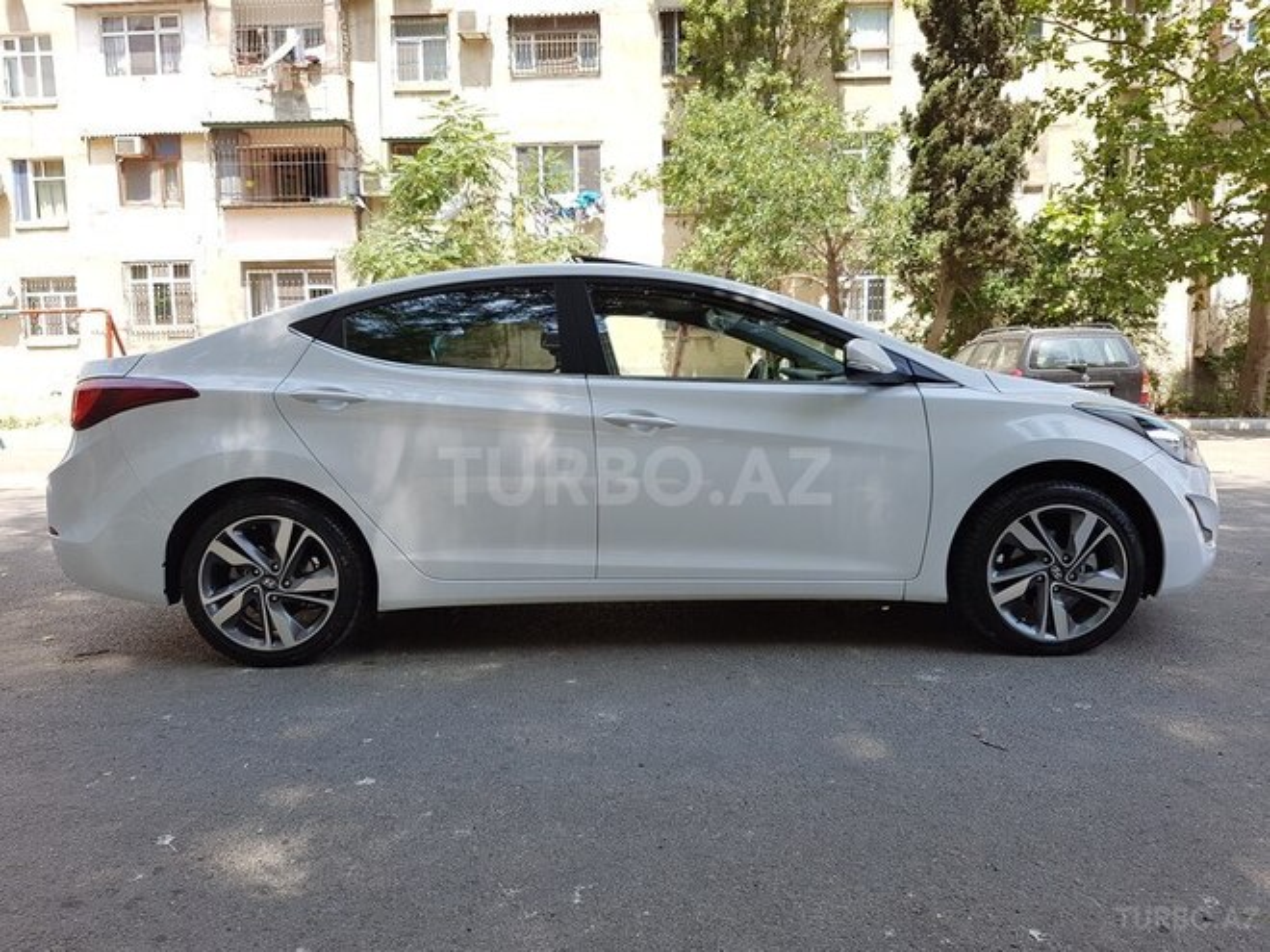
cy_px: 476
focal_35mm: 26
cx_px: 635
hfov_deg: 67.3
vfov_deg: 53.1
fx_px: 954
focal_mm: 4.2
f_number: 1.7
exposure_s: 1/542
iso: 50
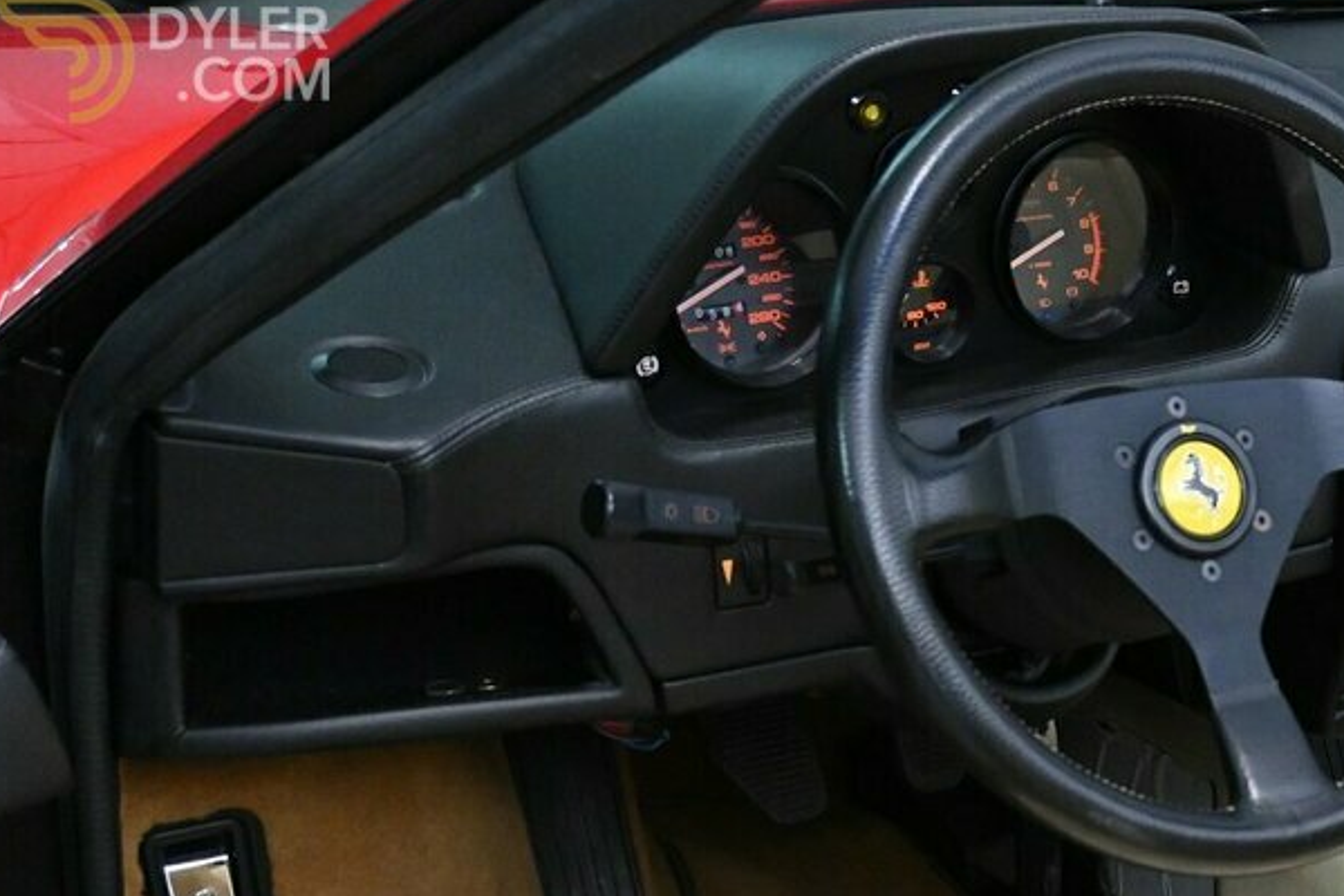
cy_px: 865
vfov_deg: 19.3
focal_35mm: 69
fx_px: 2576
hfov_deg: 27.7
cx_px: 1315
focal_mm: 23
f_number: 4.2
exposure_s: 1/100
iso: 3200
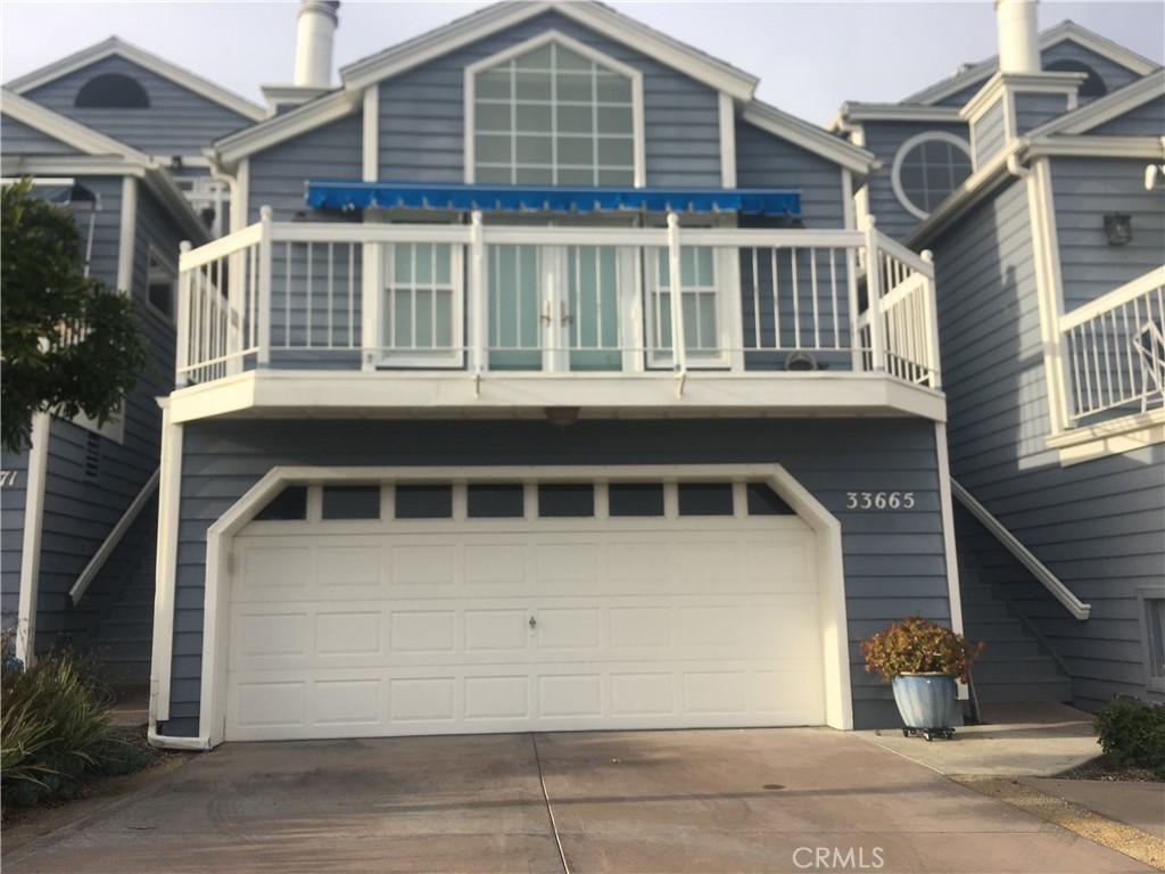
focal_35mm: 29
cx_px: 582
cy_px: 437
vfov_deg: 48.2
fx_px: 976
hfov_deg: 61.7
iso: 25
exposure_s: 1/950
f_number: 2.2
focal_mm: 4.15
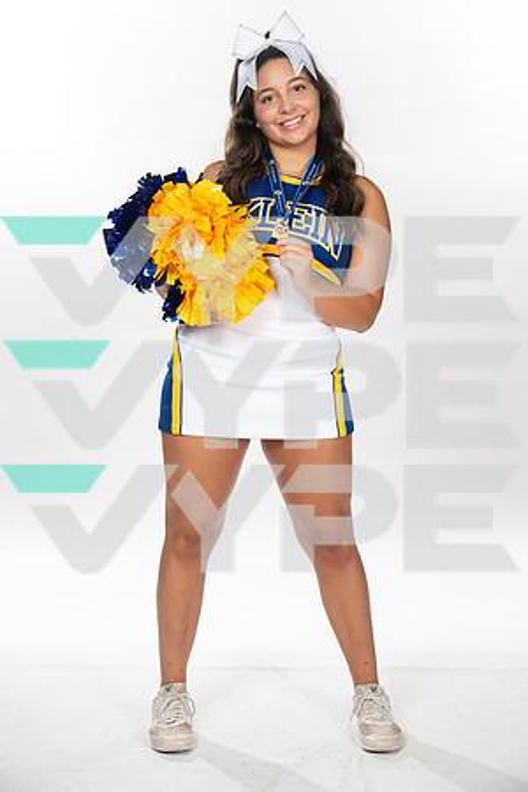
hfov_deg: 21.9
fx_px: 1364
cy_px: 396
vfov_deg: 32.4
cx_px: 264
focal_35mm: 62
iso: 800
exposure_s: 1/320
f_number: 7.1
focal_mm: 62
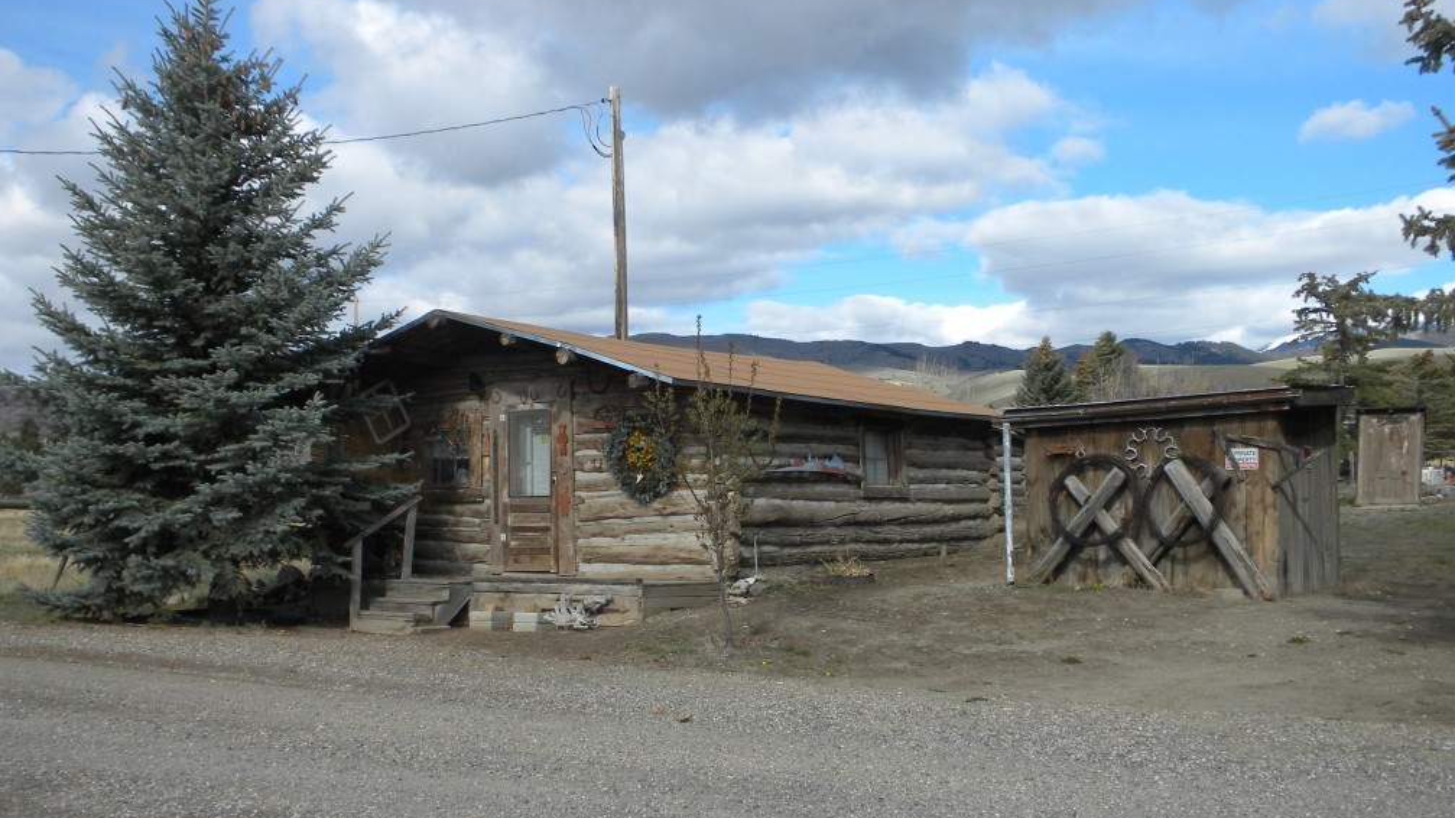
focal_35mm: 41
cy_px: 491
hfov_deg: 49.4
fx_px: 1582
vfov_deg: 28.9
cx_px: 717
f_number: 10
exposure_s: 1/95.5
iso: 64
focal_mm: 6.6
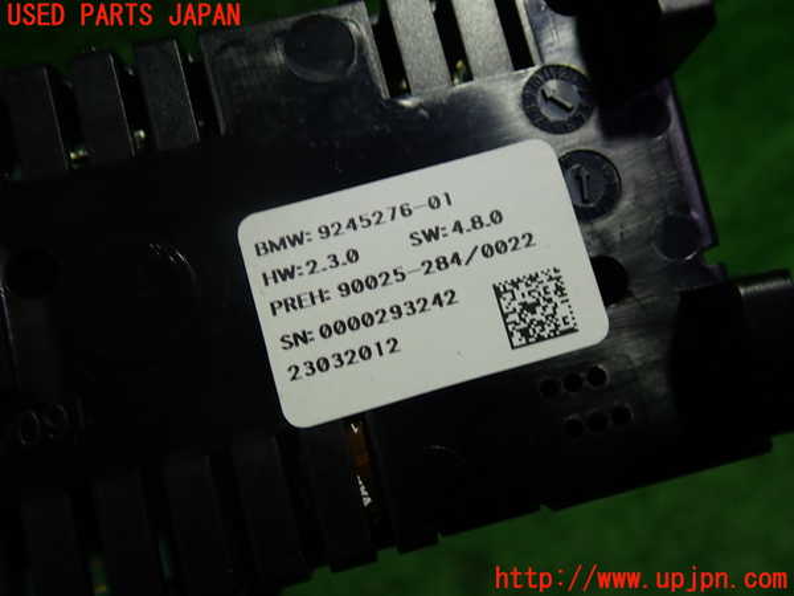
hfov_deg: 60.0
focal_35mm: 30
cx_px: 397
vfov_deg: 46.8
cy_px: 298
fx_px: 688
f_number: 2.3
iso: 125
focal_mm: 5.4
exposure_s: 1/60
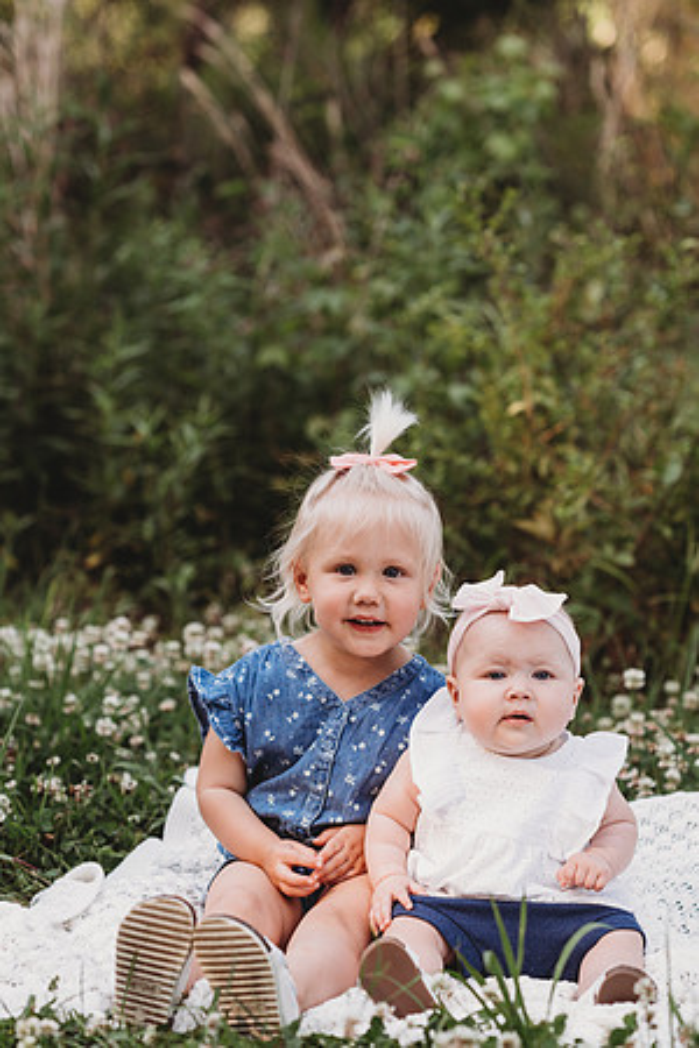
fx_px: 2475
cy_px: 524
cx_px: 350
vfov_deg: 23.9
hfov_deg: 16.1
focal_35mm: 85
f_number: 2.8
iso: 100
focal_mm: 85
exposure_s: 1/200
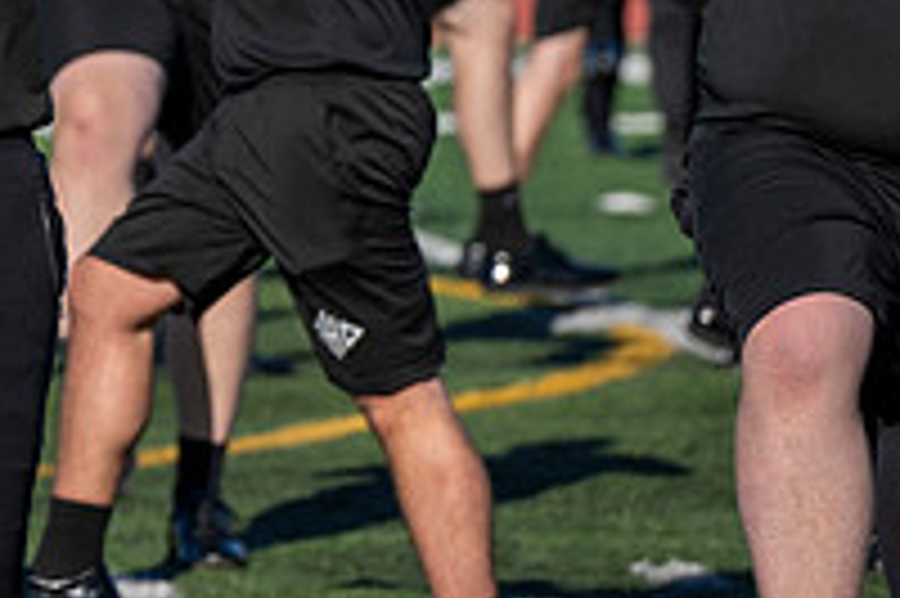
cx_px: -256
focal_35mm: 581
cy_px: -223
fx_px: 14513
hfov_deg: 3.5
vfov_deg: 2.4
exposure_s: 1/2000
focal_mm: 200
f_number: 5
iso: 200
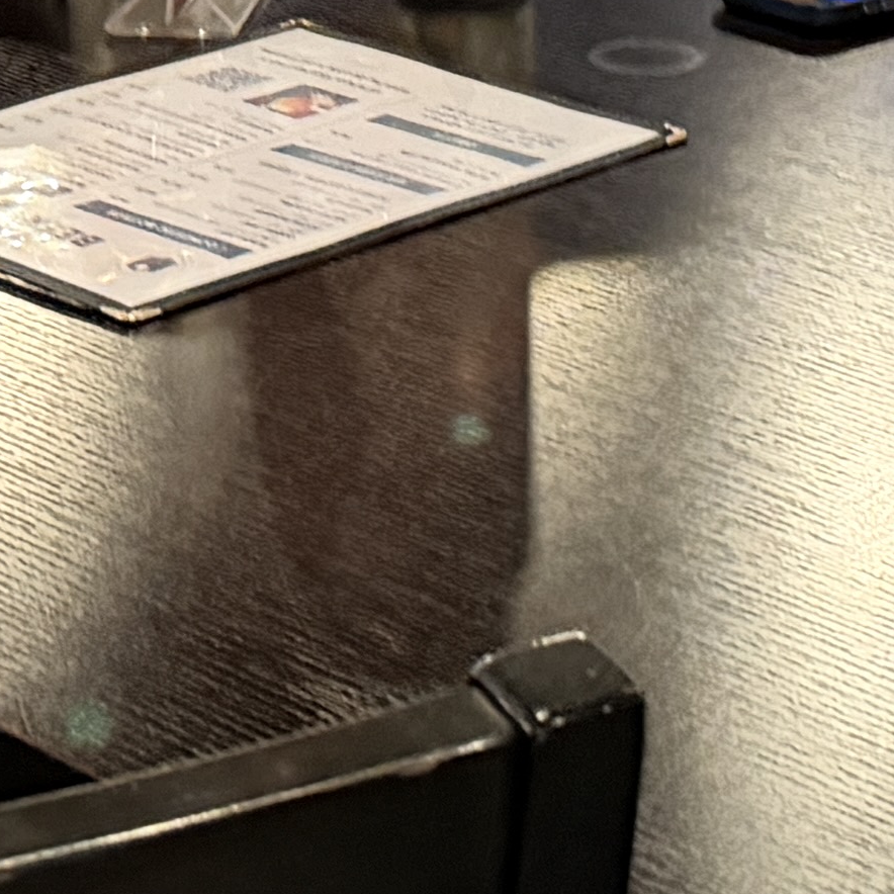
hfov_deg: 12.7
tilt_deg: -6.1
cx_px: 450
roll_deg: +0.6
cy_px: -711
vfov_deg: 11.8
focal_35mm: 137
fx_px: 4003
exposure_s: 1/40
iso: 800
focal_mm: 6.76
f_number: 1.78
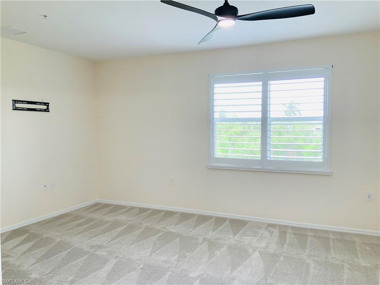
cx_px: 190
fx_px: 318
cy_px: 142
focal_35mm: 29
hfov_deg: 61.7
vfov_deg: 48.2
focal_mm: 3
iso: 50
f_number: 1.8
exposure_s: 1/120
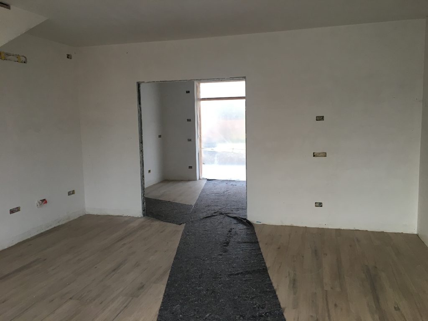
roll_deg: +1.0
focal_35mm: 29
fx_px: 359
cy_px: 160
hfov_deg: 61.7
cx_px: 214
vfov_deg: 48.2
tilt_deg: -6.4
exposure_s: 1/33
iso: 32
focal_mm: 4.15
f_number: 2.2
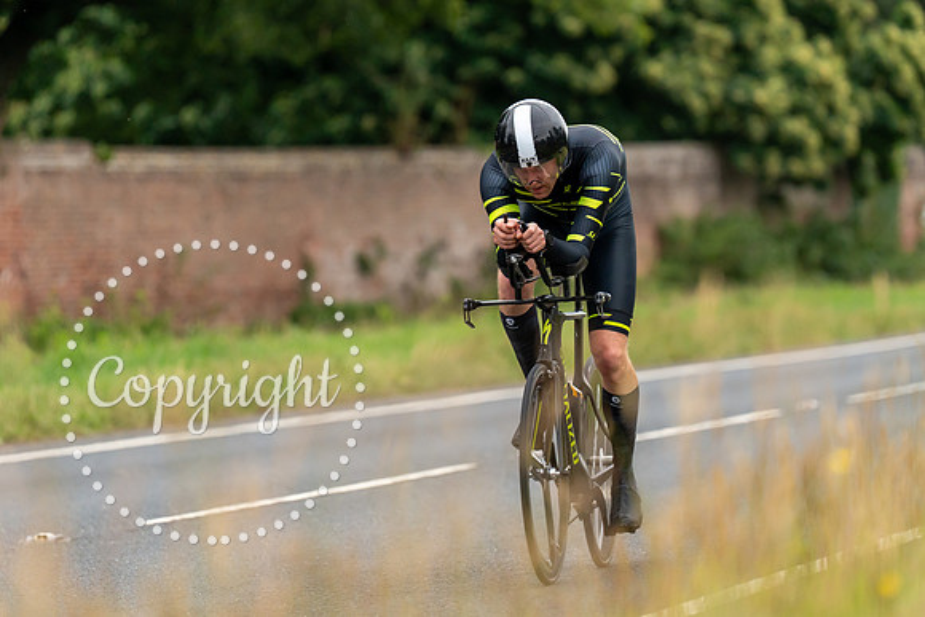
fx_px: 6121
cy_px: 232
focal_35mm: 238
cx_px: 497
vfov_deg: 5.8
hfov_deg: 8.6
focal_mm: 180
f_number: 3.2
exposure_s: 1/640
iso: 1000
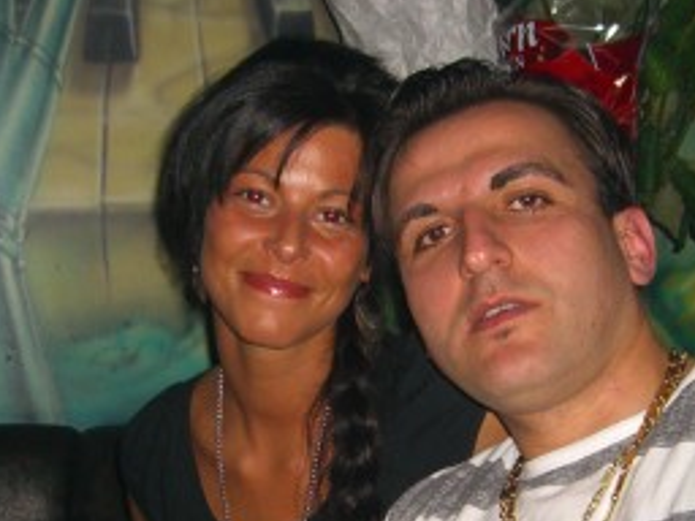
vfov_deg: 16.4
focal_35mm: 89
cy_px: 459
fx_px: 1787
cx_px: 410
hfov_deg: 22.0
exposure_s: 1/60
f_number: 2.8
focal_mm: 7.9
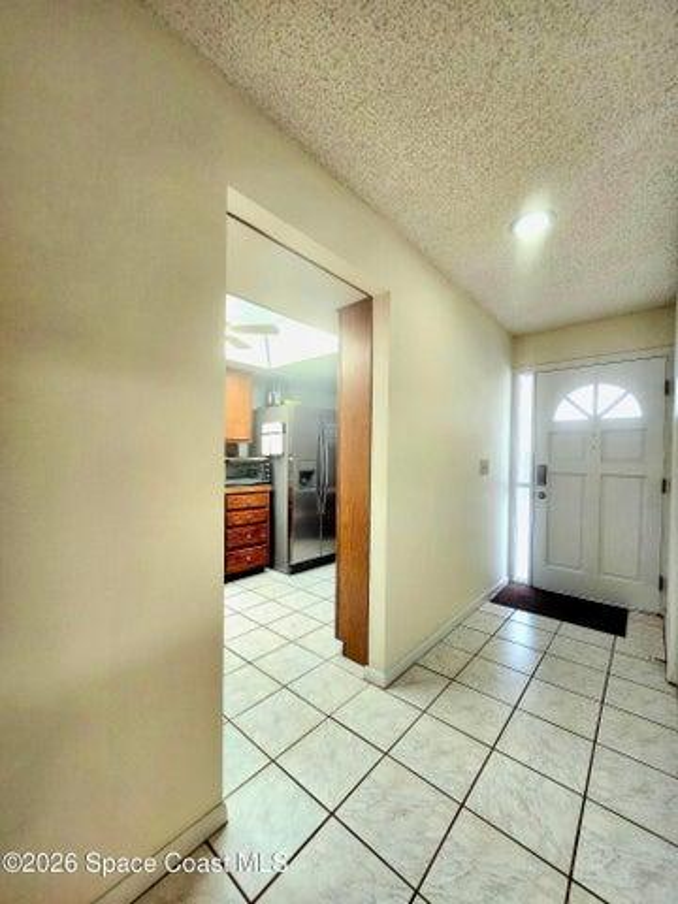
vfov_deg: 106.2
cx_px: 339
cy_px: 452
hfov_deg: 89.9
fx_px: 339
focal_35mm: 13
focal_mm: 1.74
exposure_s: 1/60.2
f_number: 2.2
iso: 200
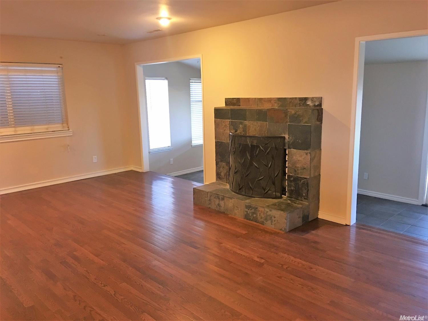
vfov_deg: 48.2
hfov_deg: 61.7
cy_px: 160
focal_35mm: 29
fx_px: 358
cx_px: 214
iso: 80
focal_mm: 4.15
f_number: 2.2
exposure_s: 1/10
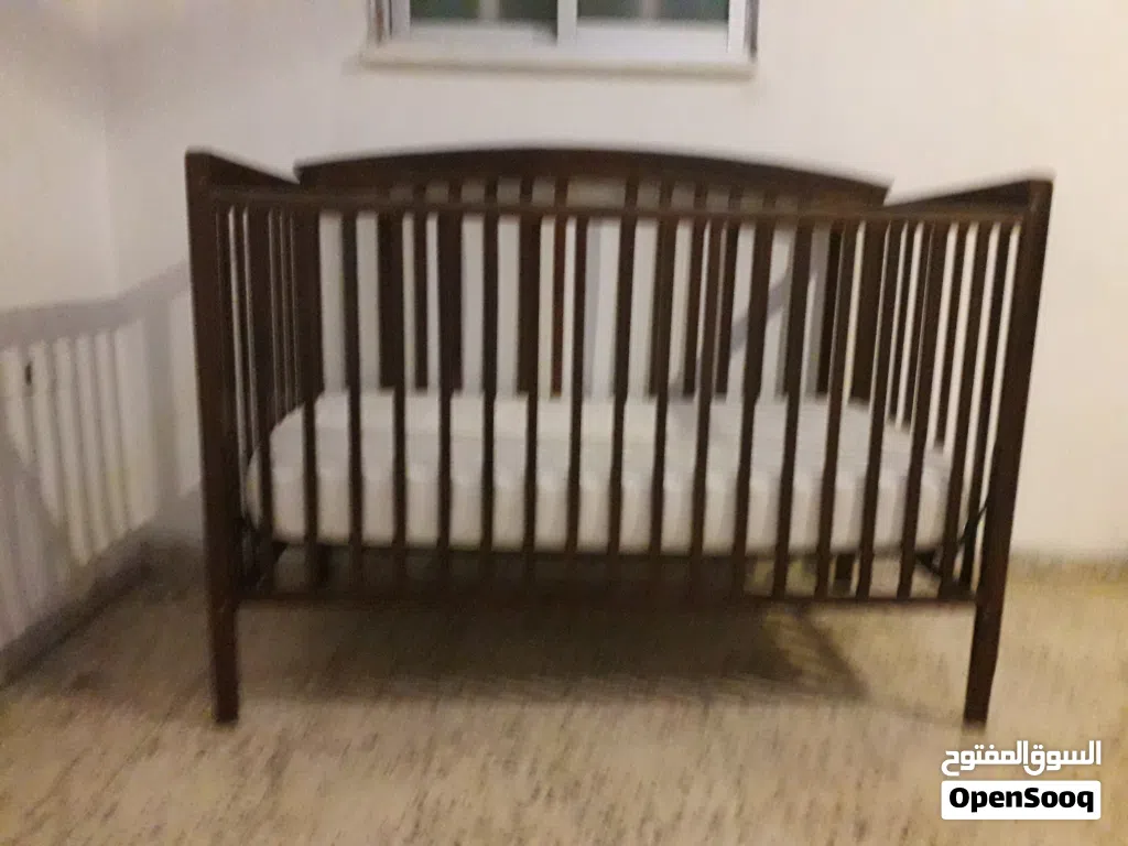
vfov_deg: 51.4
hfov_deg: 65.3
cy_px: 423
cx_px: 564
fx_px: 880
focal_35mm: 27
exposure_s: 1/10
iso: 800
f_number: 1.9
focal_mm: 3.6
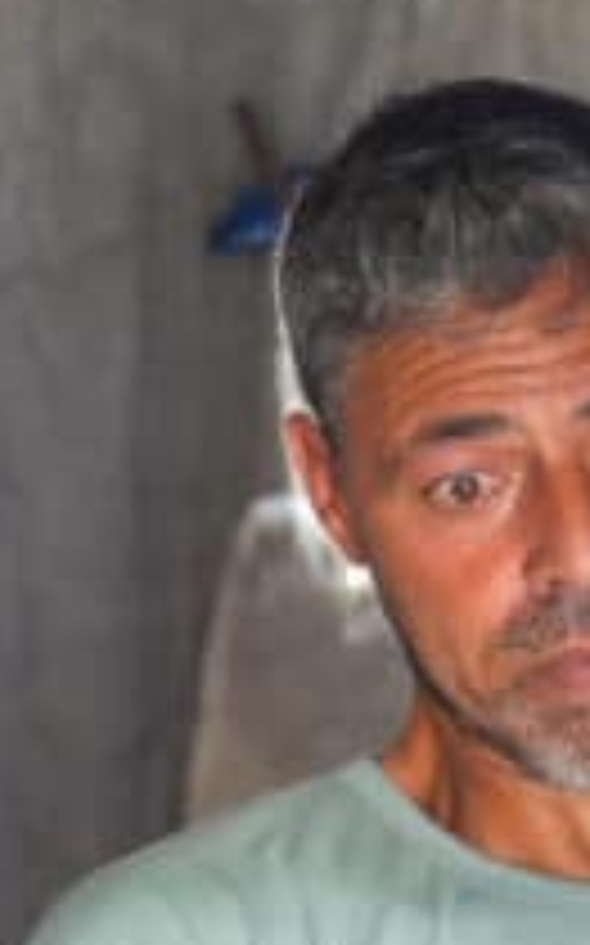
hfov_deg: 6.4
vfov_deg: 10.1
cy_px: 1217
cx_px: 743
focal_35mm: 204
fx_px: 5256
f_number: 2.8
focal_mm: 41
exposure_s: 1/250
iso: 1000
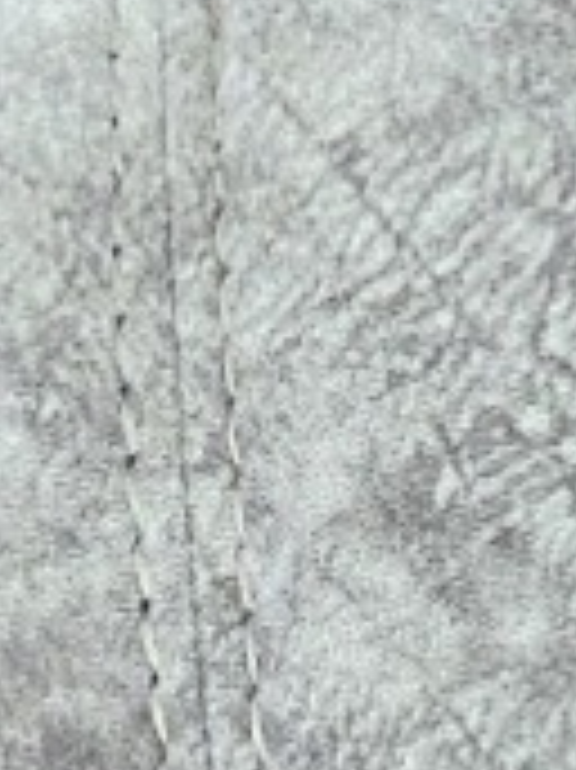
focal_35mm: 152
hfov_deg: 8.8
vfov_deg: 10.2
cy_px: 2179
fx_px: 3377
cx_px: 1390
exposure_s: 1/60
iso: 400
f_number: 1.8
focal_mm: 4.25
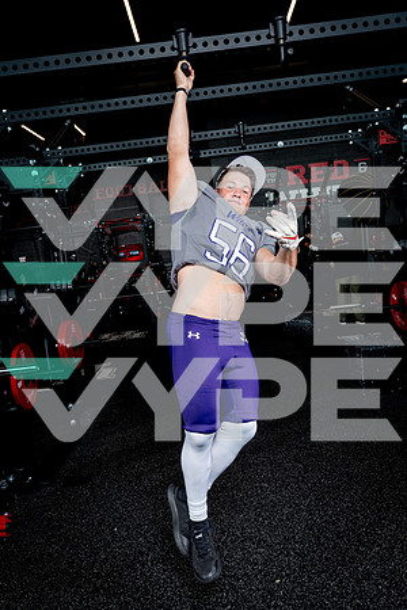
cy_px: 305
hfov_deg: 46.4
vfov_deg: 65.5
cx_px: 204
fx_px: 475
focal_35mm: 28
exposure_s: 1/250
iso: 640
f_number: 8
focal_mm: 28
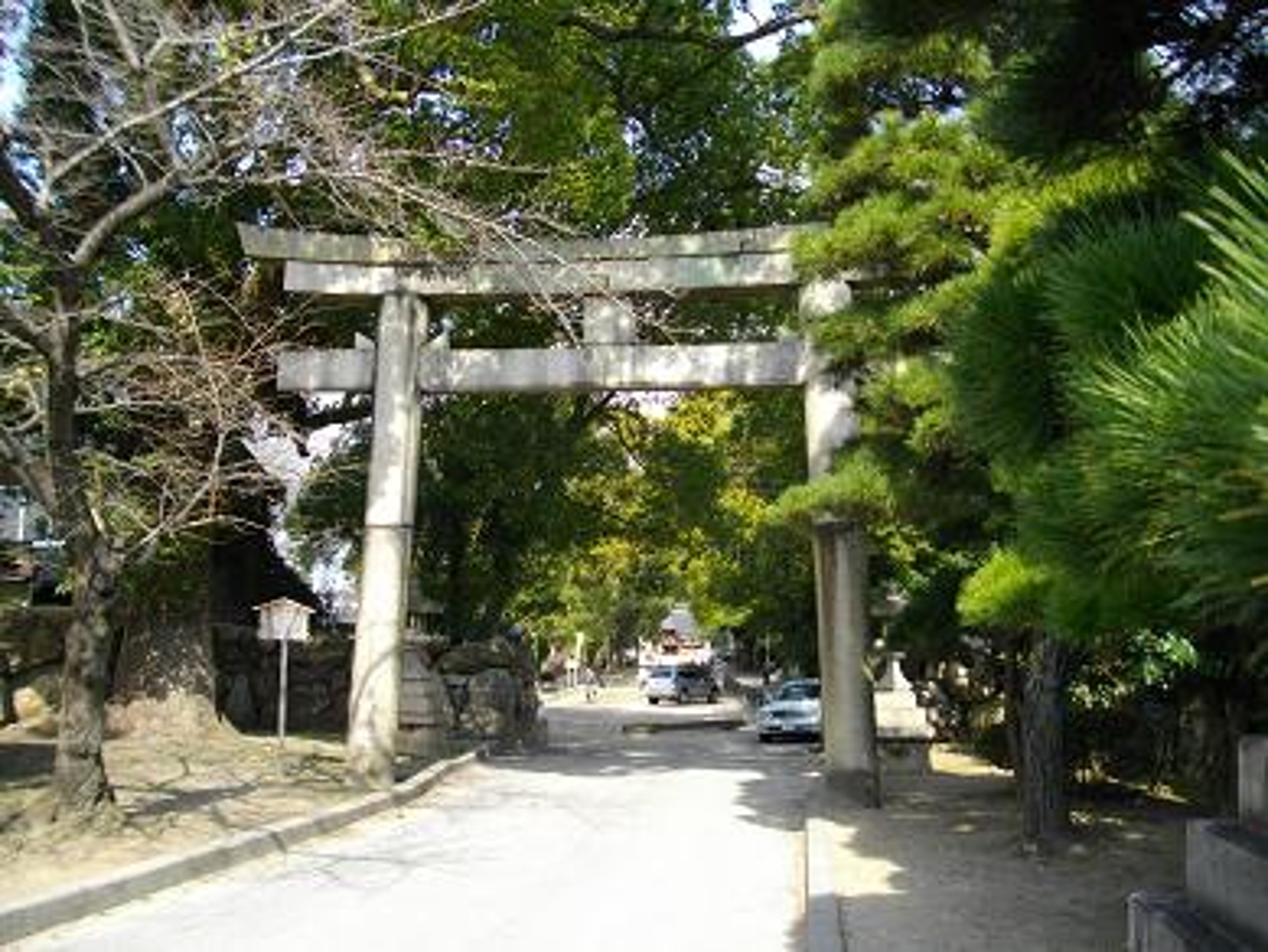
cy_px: 476
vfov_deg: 44.2
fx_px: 1173
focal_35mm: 32
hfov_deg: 56.8
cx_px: 634
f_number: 2.9
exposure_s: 1/500
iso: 100
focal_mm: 5.7
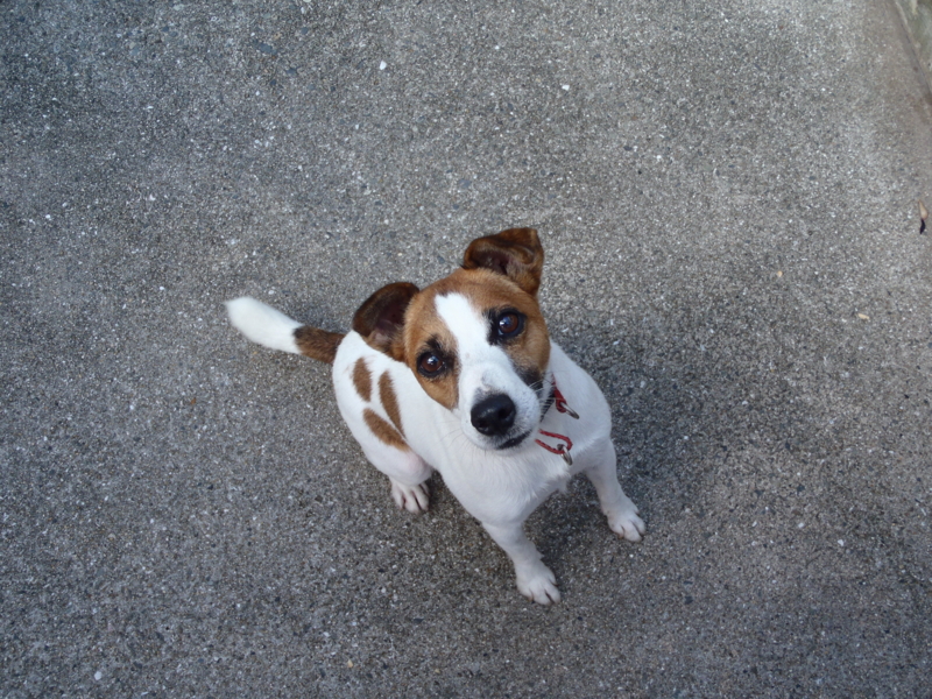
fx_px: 1023
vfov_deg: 37.7
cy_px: 350
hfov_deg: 49.0
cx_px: 466
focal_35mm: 38
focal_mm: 6.83
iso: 80
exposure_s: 1/50
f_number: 4.6
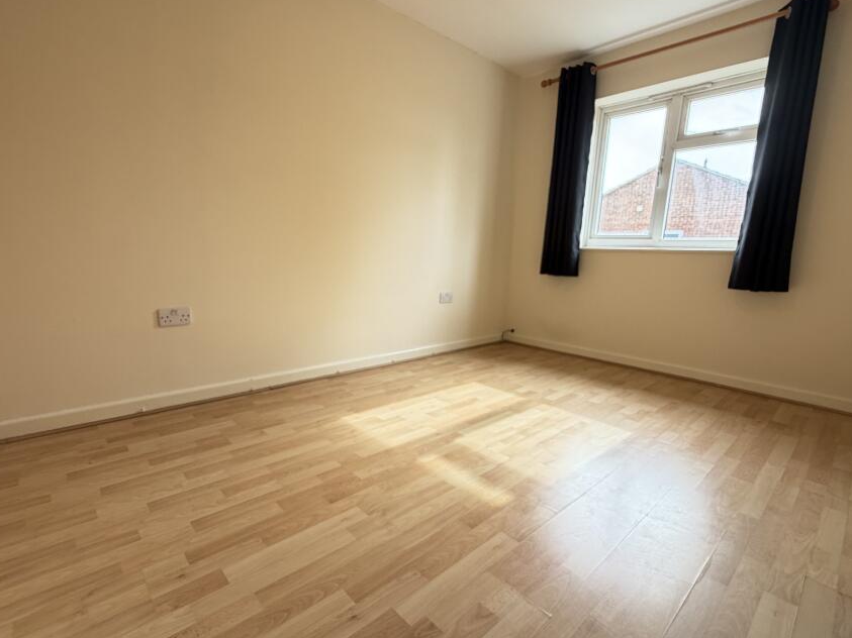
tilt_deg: -10.3
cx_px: 412
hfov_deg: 91.0
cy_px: 332
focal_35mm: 17
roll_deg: -2.7
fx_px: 418
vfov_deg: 74.7
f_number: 2.2
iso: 200
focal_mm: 2.22
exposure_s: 1/121
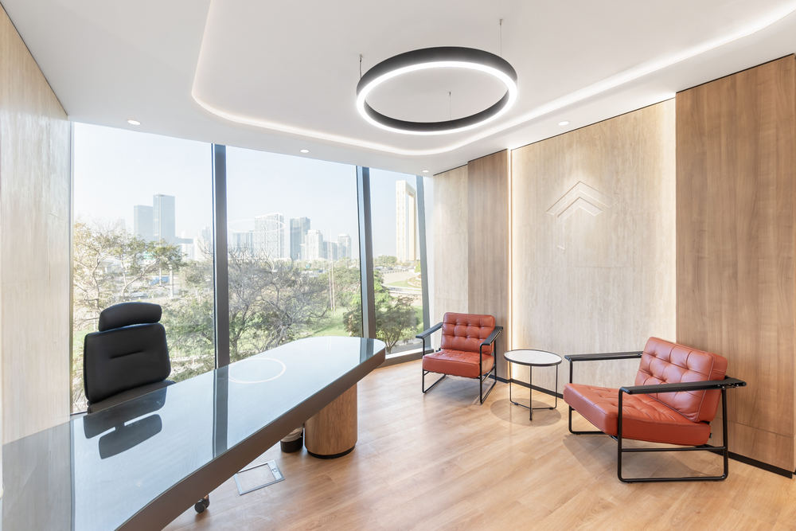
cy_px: 266
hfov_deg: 100.4
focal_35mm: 15
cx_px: 398
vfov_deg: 77.3
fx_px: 332
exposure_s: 1/2
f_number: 8
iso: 100
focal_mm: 10
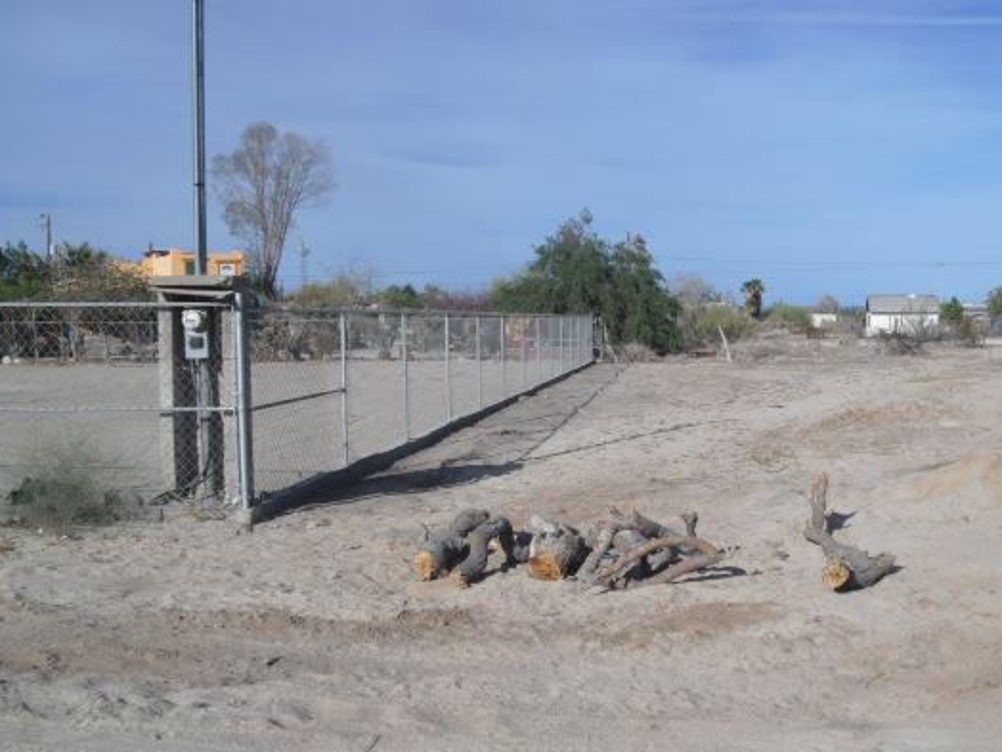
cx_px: 593
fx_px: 1274
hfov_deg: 42.8
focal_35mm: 44
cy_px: 398
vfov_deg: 32.9
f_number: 7.8
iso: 64
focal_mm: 6.3
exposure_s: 1/250
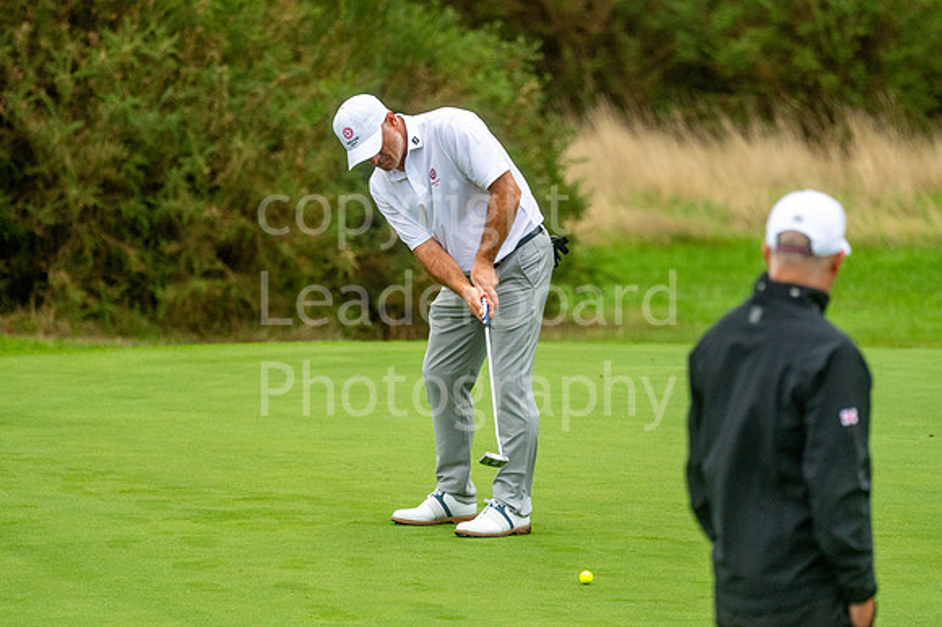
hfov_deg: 4.6
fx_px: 11768
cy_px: 314
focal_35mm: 450
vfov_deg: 3.1
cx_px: 471
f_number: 4
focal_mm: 300
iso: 800
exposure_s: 1/1600
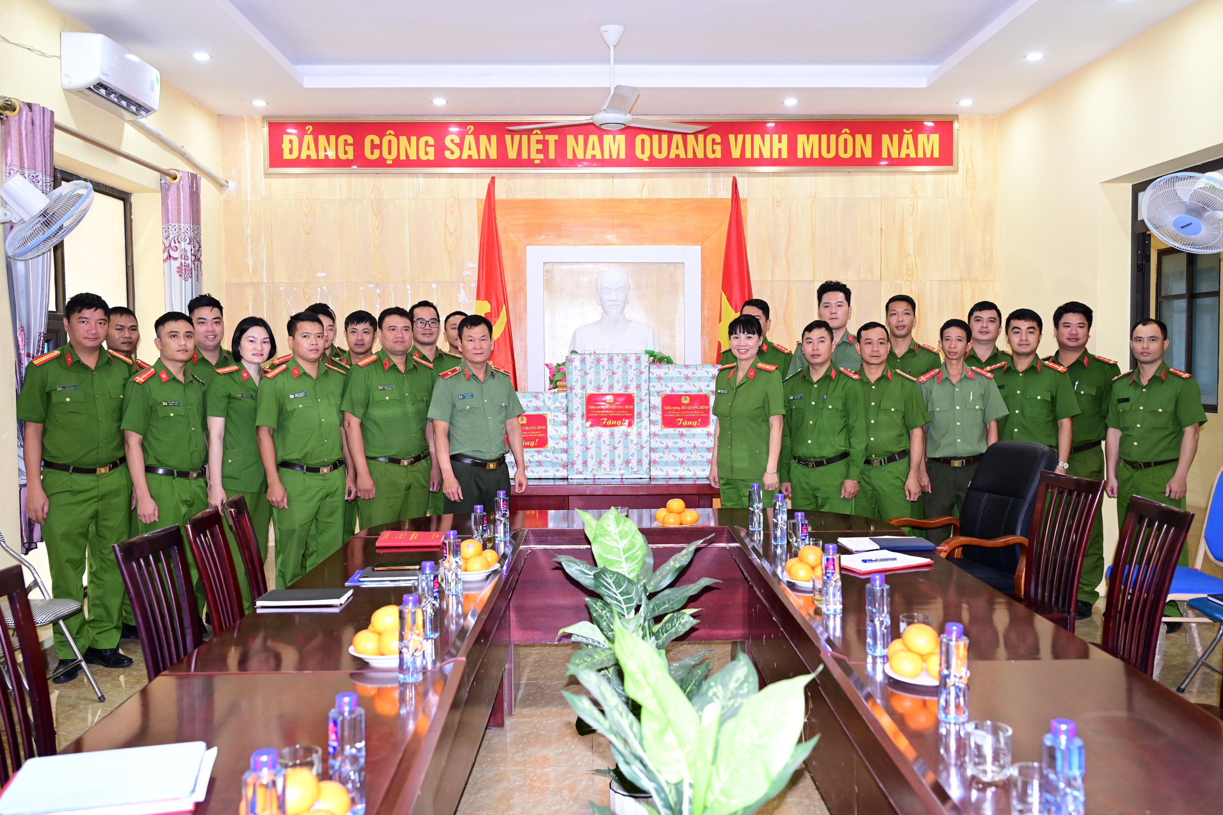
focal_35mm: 31
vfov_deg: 42.3
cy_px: 408
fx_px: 1053
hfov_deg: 60.3
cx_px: 612
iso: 2000
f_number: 4
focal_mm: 31
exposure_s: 1/125
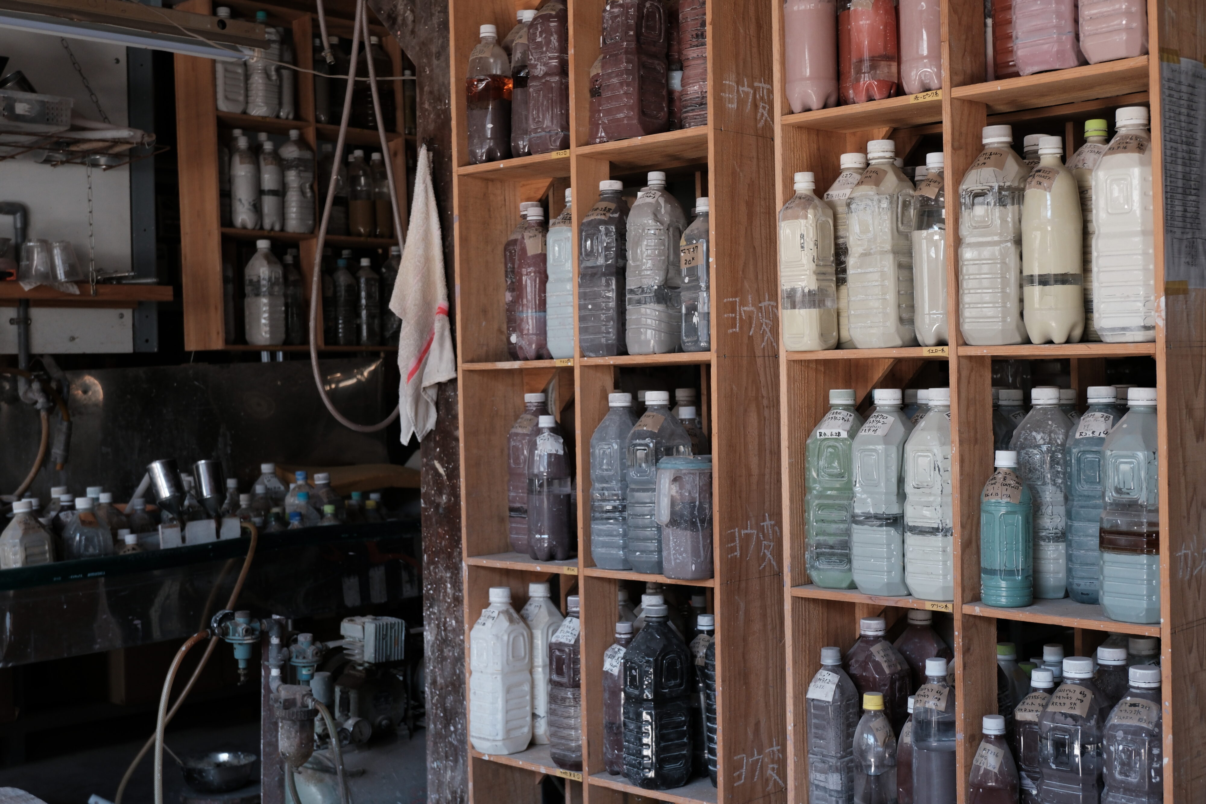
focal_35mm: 44
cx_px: 603
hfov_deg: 44.5
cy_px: 402
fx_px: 1474
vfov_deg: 30.5
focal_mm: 29.6
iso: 500
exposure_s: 1/100
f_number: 4.5
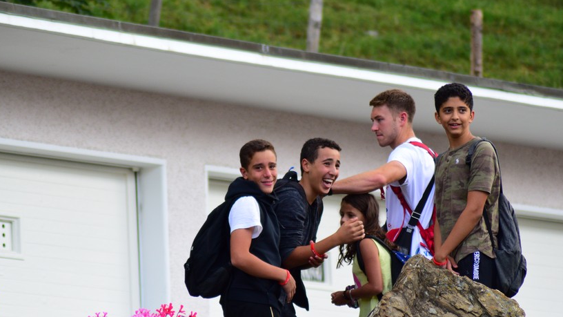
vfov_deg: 3.2
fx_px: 5742
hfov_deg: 5.6
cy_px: 211
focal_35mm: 385
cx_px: 303
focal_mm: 195
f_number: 4.8
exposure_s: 1/800
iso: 720
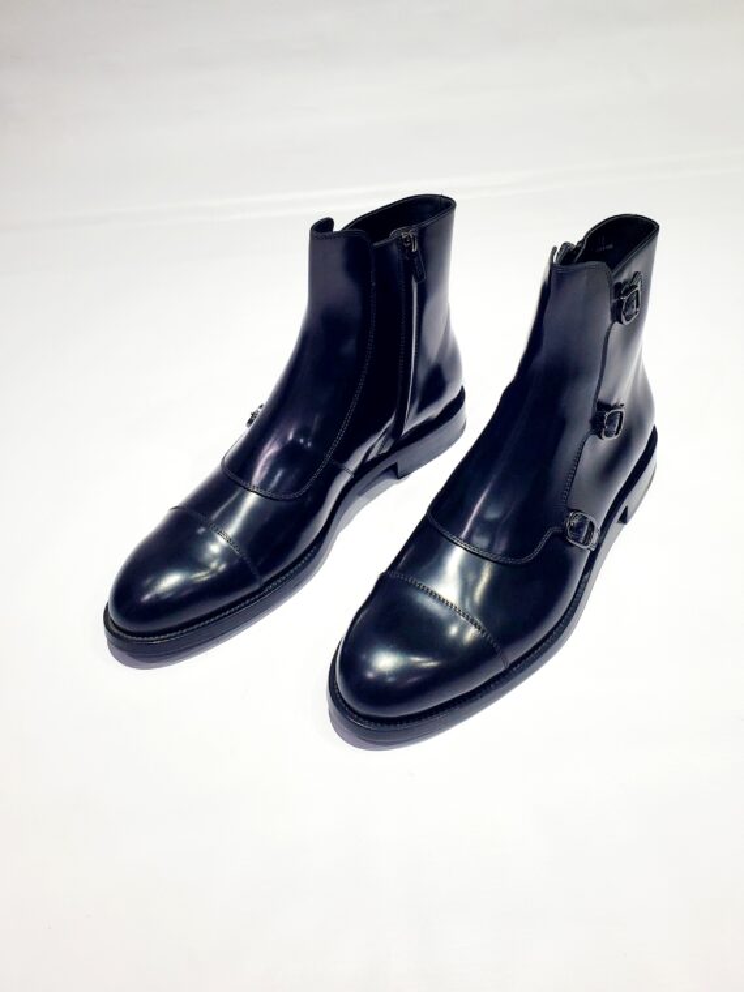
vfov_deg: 67.3
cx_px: 372
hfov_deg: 53.1
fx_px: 745
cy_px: 496
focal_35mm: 26
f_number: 2.4
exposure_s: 1/100
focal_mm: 4.3
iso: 100
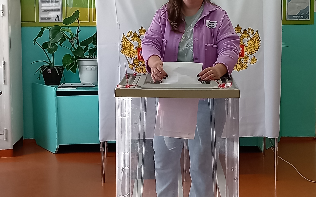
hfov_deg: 27.5
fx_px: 646
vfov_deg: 17.3
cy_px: 43
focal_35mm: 75
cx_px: 158
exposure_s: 1/33.3
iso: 218
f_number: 1.8
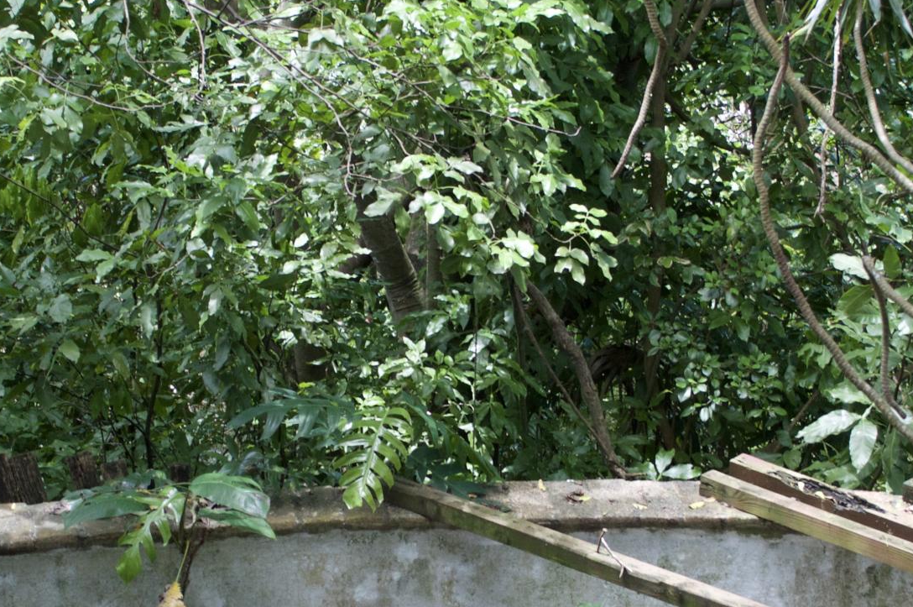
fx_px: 2305
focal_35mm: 91
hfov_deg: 22.4
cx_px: 362
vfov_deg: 15.0
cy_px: 423
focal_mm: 22
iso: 400
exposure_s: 1/100
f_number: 5
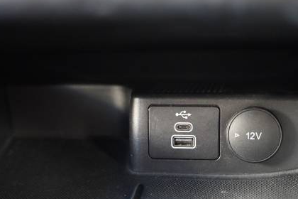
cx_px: 209
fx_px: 540
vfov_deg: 20.8
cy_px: 132
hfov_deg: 30.5
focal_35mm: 65
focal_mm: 42.8
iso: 8000
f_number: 2.8
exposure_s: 1/60
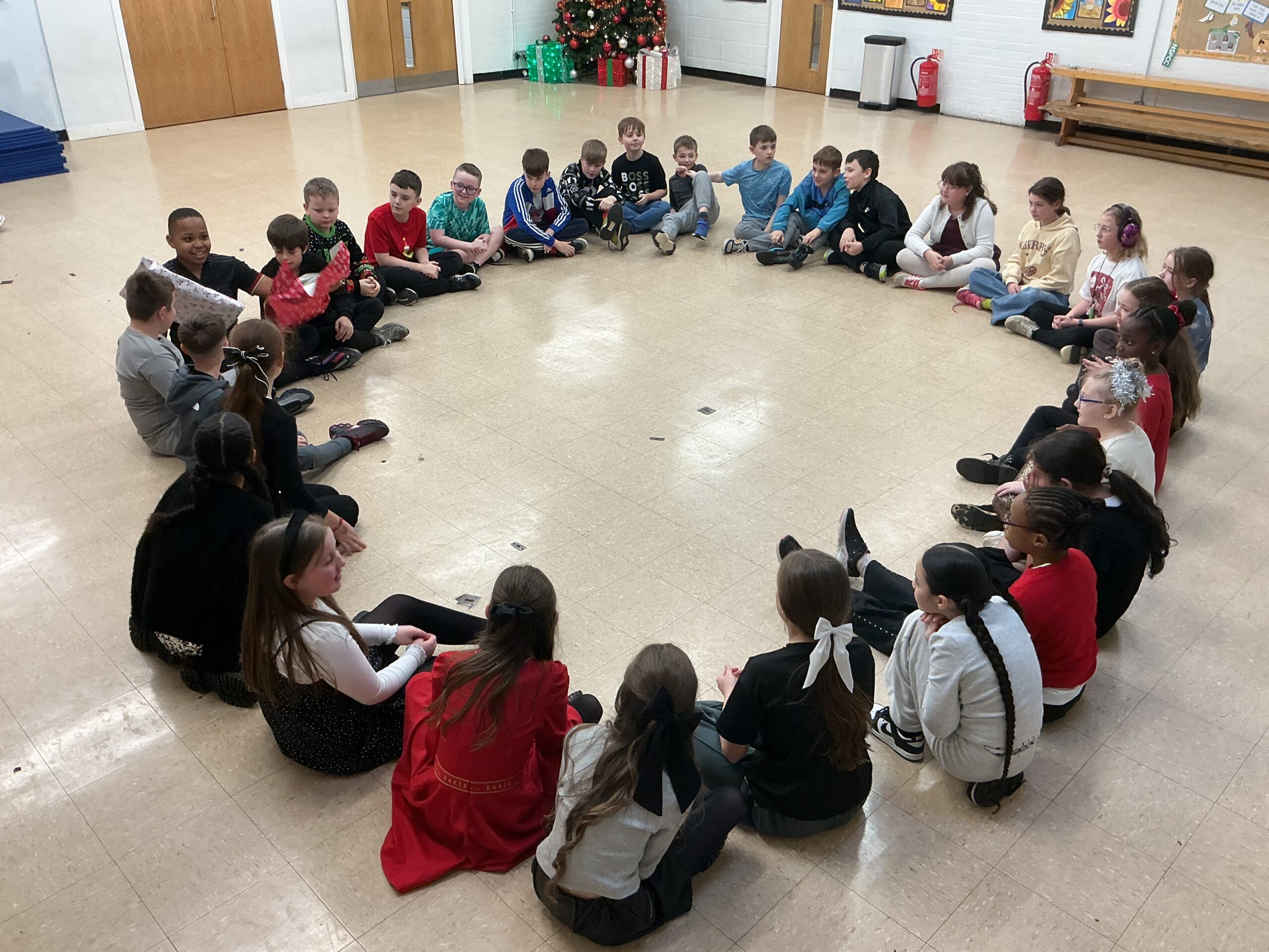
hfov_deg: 61.7
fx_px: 1063
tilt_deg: -29.8
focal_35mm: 29
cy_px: 476
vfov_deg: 48.2
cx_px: 634
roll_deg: +0.0
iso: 80
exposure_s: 1/50
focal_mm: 3
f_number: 1.8
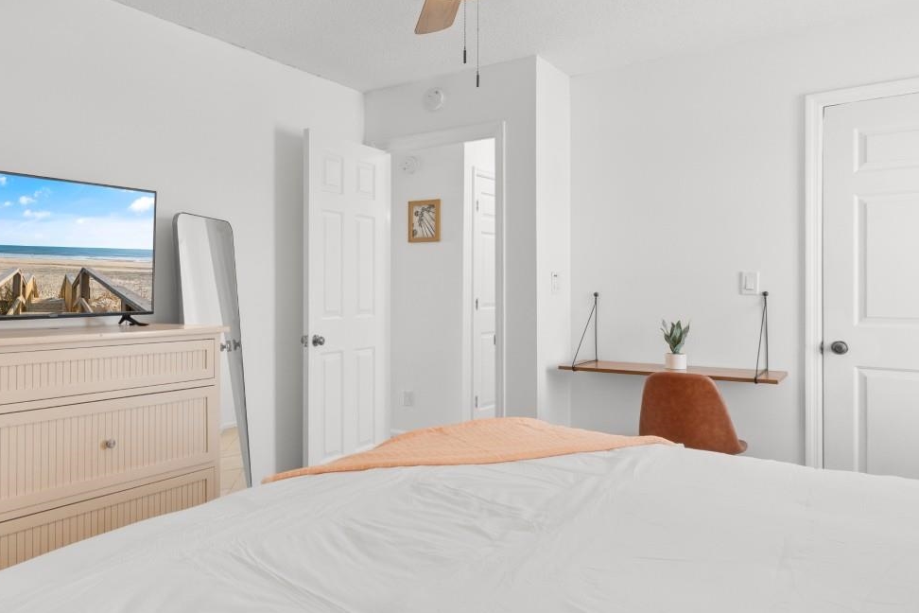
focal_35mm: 25
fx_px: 638
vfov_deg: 51.2
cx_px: 317
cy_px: 280
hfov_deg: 69.7
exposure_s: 1.3
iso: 100
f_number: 5.6
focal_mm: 10
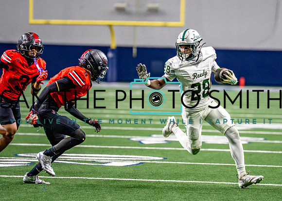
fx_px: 2445
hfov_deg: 6.6
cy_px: 106
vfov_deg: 4.7
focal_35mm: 305
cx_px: 191
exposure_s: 1/2000
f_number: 2.8
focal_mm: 185
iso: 5000
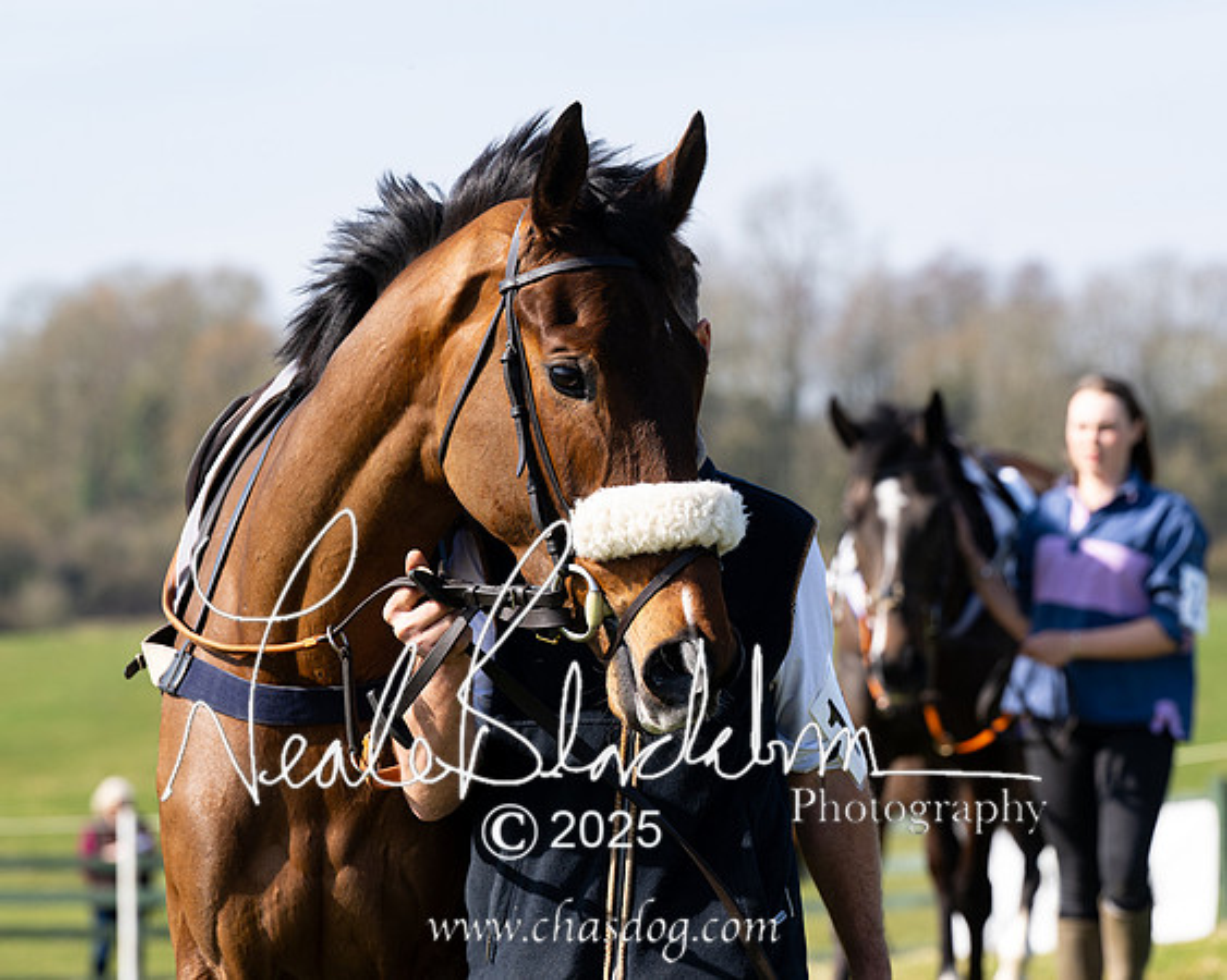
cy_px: 453
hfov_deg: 11.8
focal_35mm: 163
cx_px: 728
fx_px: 5930
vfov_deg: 9.5
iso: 200
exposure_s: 1/800
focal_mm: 135
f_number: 5
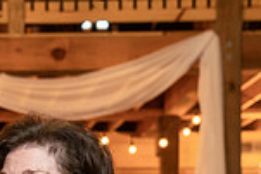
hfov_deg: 11.6
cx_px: -43
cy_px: 316
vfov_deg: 7.7
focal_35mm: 173
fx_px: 1255
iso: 2000
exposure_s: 1/100
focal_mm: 44
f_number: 4
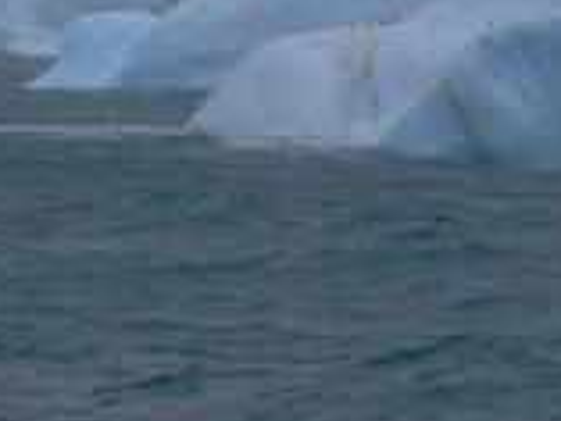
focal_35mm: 725
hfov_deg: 2.7
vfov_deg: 2.1
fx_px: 11759
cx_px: 1008
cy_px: -221
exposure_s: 1/400
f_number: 6.3
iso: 80
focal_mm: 23.7
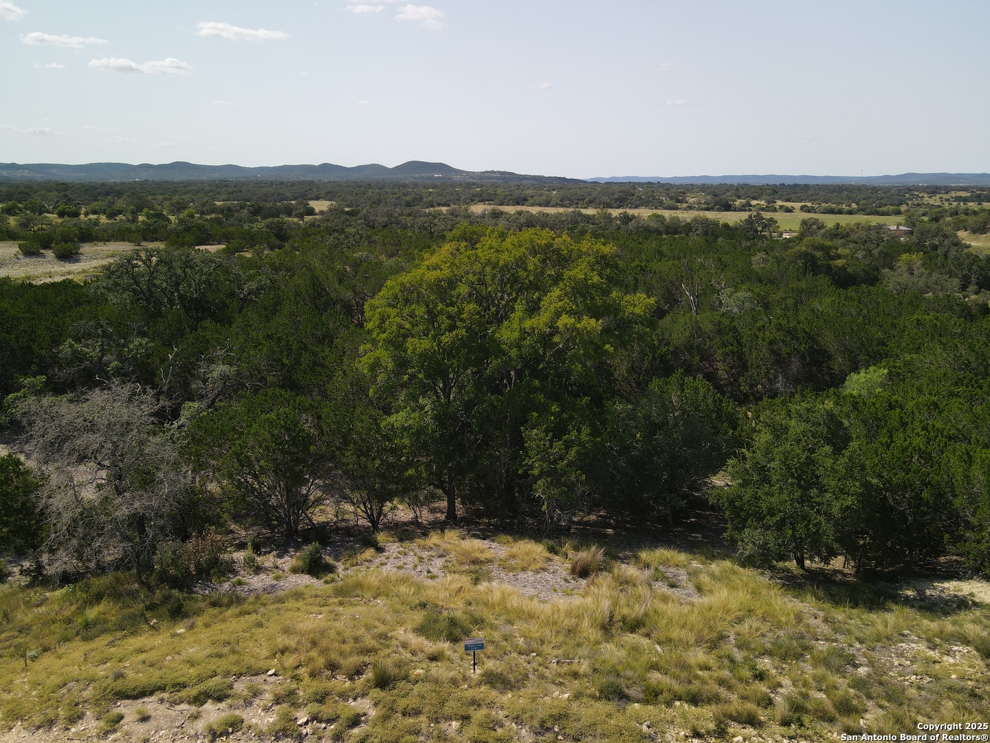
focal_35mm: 24
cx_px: 495
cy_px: 372
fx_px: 686
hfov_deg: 71.6
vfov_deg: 56.8
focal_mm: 4.5
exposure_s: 1/90
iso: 100
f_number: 2.8
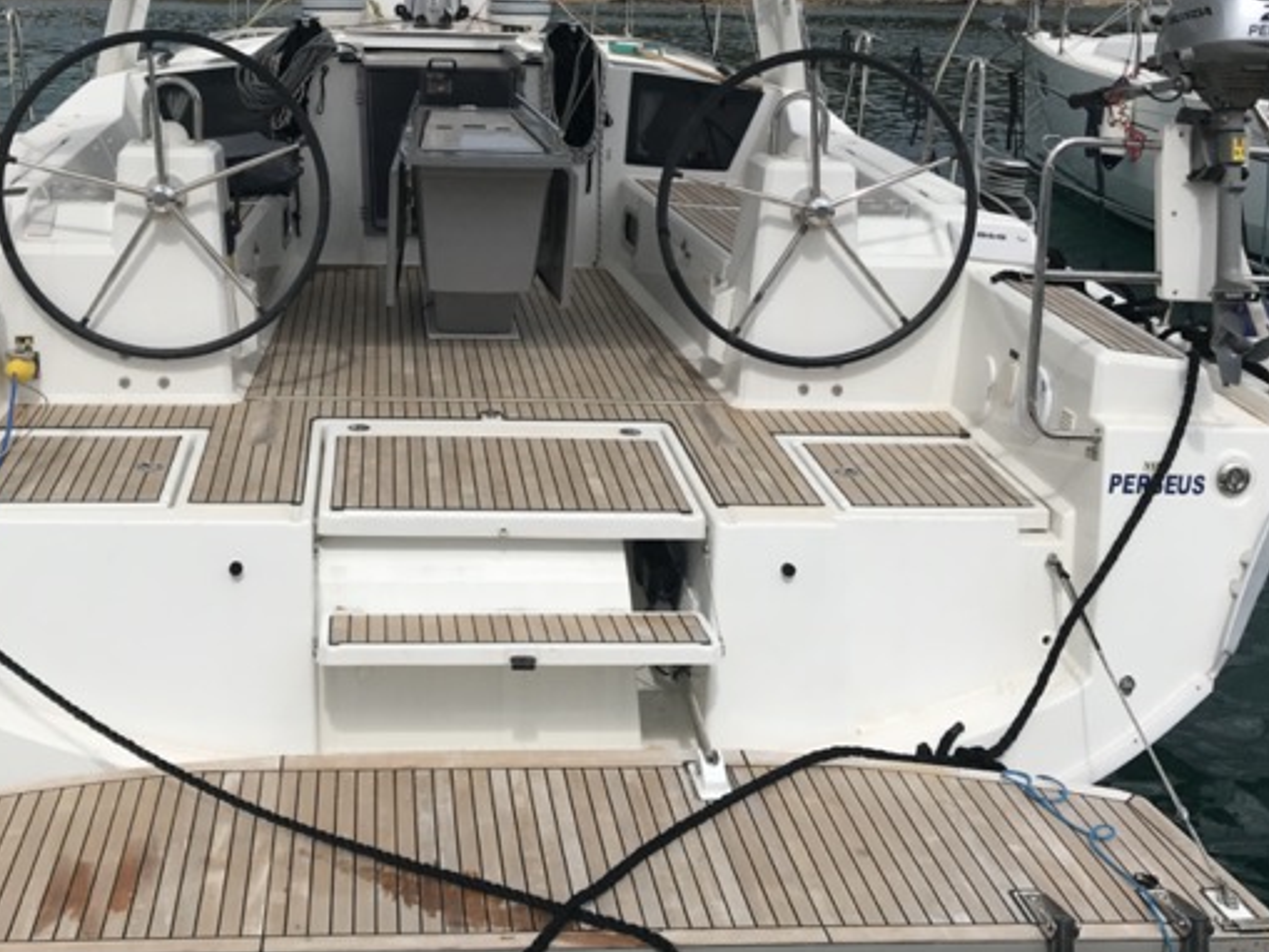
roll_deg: -1.3
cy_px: 297
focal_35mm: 44
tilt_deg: -9.2
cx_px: 486
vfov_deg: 32.5
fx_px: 1613
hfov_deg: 42.7
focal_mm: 3.99
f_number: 1.8
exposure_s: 1/3195
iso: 20
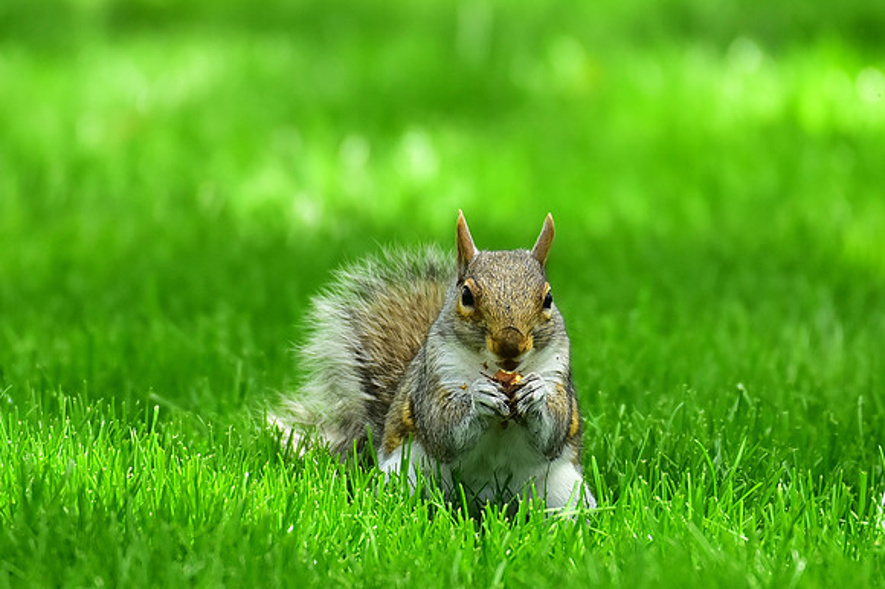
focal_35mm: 500
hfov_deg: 4.1
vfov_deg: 2.7
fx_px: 12284
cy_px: 294
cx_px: 442
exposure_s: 1/500
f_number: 5.6
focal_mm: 500
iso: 400
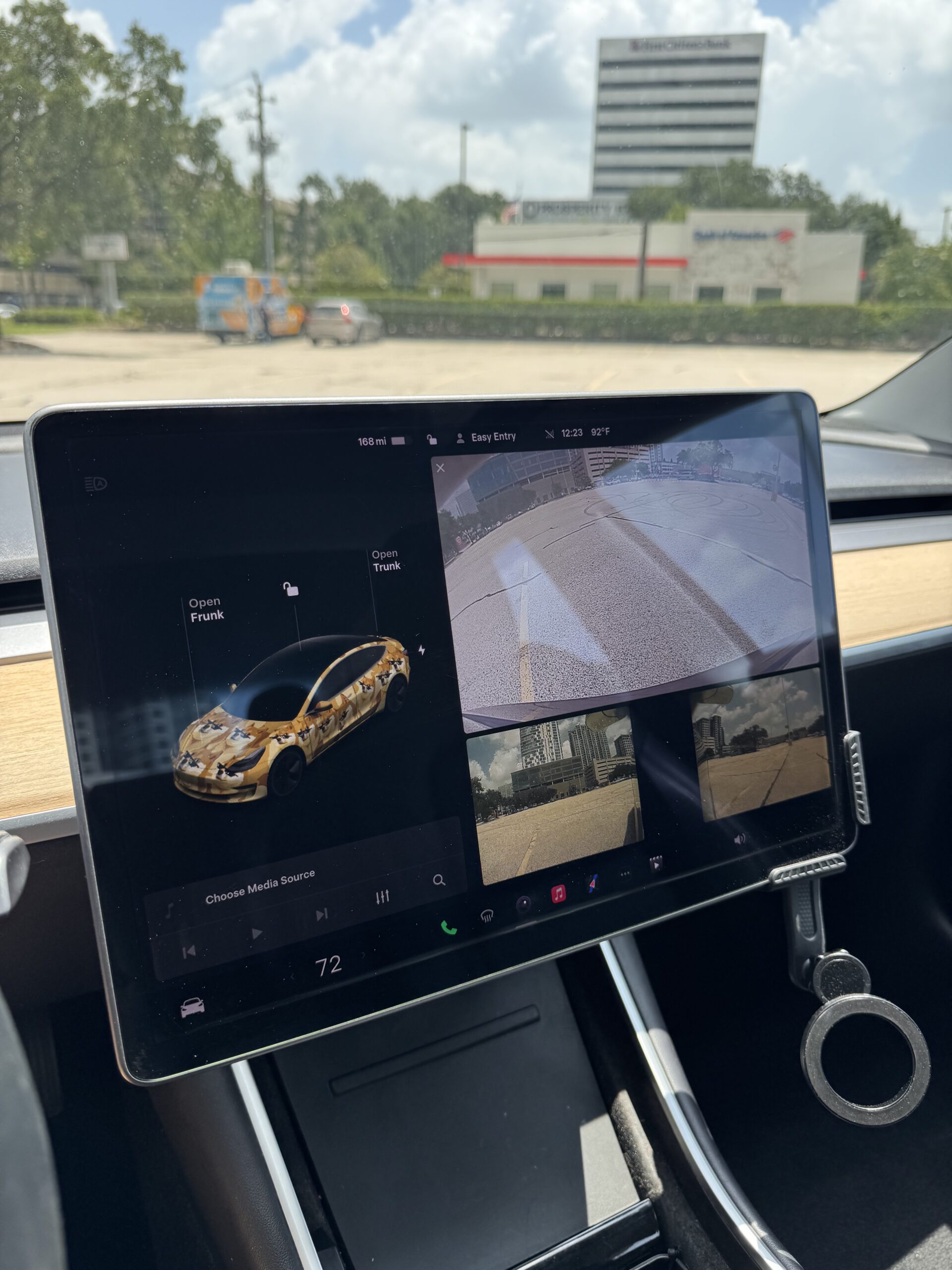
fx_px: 880
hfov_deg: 56.8
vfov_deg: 71.6
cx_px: 476
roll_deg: -0.9
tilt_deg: -19.0
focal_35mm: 24
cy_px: 635
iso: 80
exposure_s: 1/1026
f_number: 1.78
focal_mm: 6.76
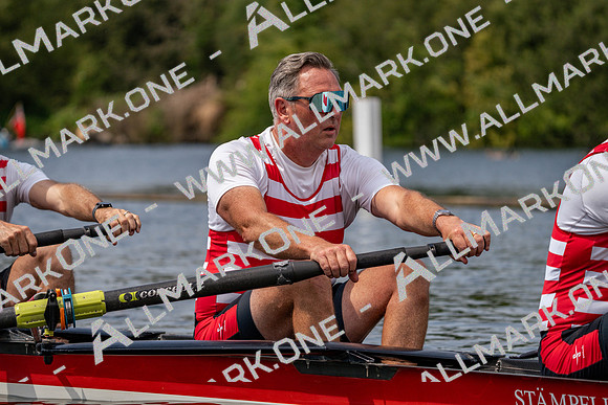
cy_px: 202
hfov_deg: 10.3
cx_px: 304
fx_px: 3378
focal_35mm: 200
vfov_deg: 6.9
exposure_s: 1/1600
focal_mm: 200
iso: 200
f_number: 5.6
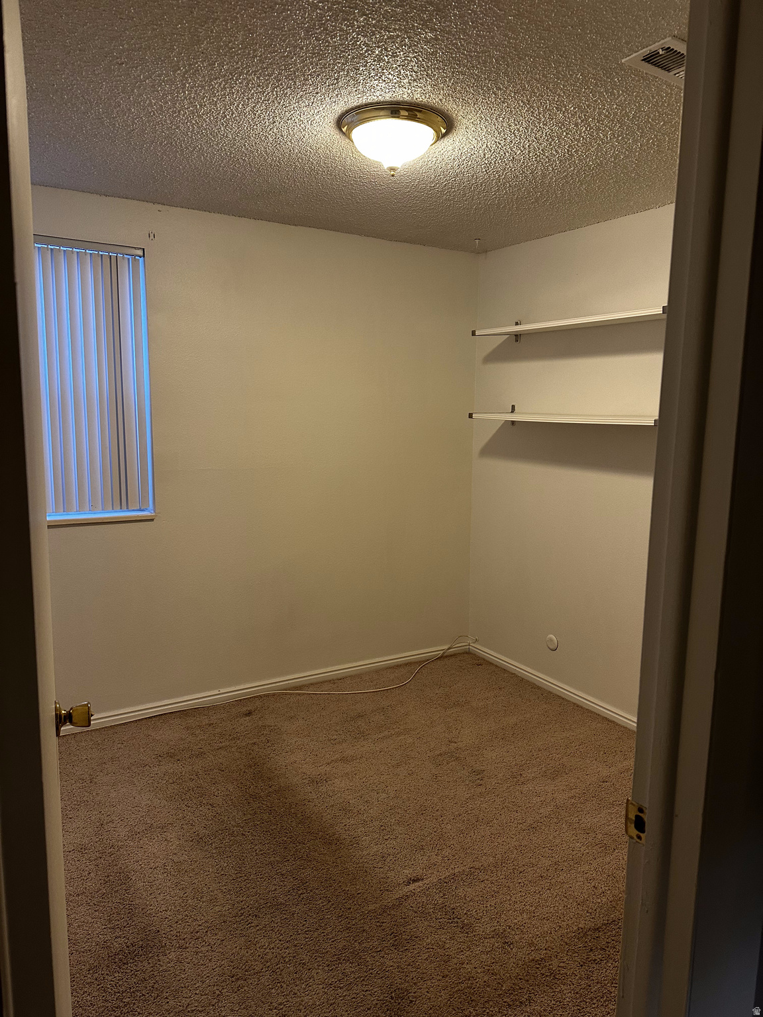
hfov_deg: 56.8
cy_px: 508
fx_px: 705
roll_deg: -1.4
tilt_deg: -7.4
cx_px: 382
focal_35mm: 24
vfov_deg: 71.6
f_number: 1.78
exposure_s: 1/60
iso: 320
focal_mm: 6.86
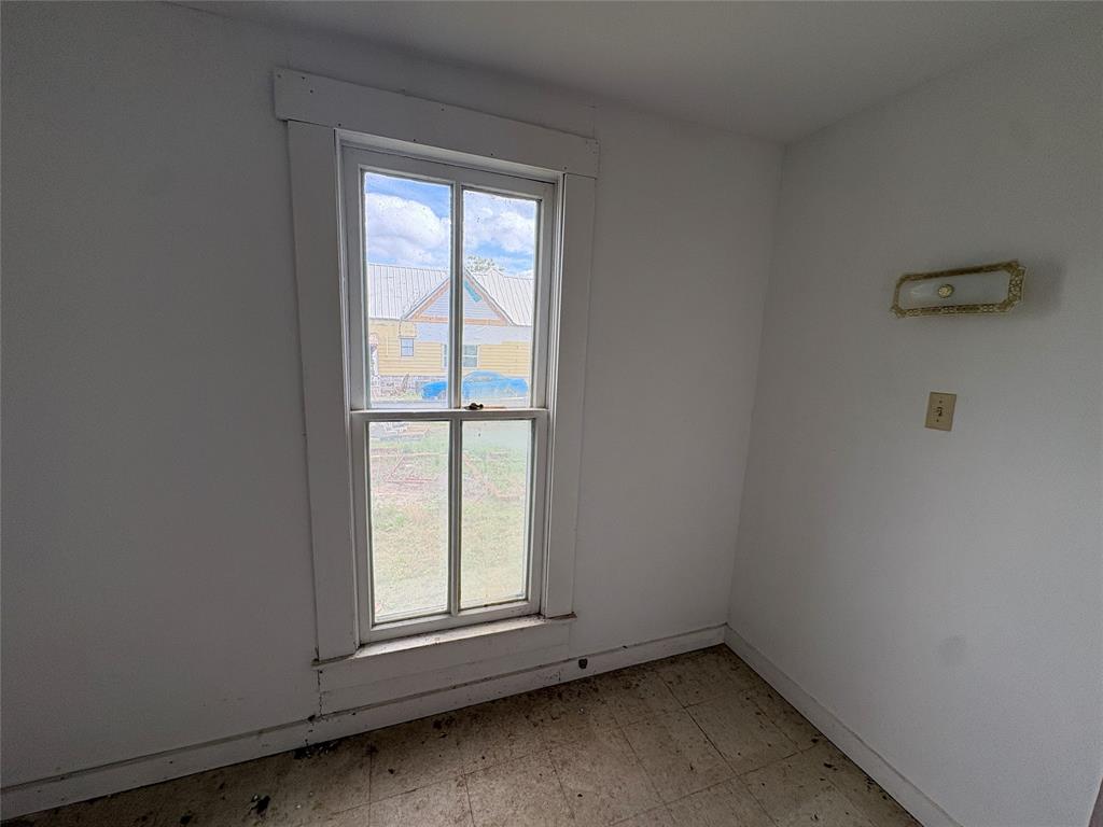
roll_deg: -1.4
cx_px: 552
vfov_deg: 85.7
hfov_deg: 102.1
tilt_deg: -7.9
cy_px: 414
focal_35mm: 14
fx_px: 446
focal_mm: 2.22
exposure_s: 1/329
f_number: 2.2
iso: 40
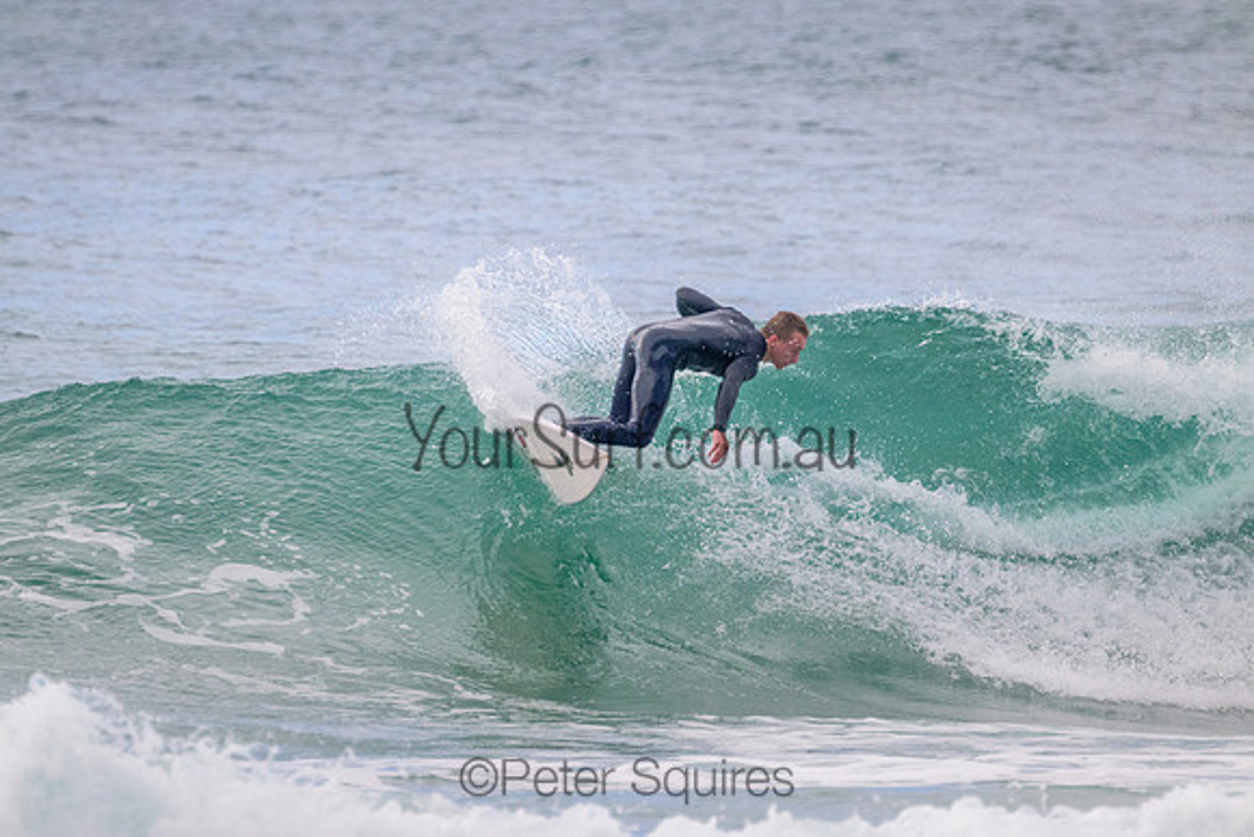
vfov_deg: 1.7
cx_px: 627
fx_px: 27872
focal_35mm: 800
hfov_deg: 2.6
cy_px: 418
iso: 2500
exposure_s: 1/2000
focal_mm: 800
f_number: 13
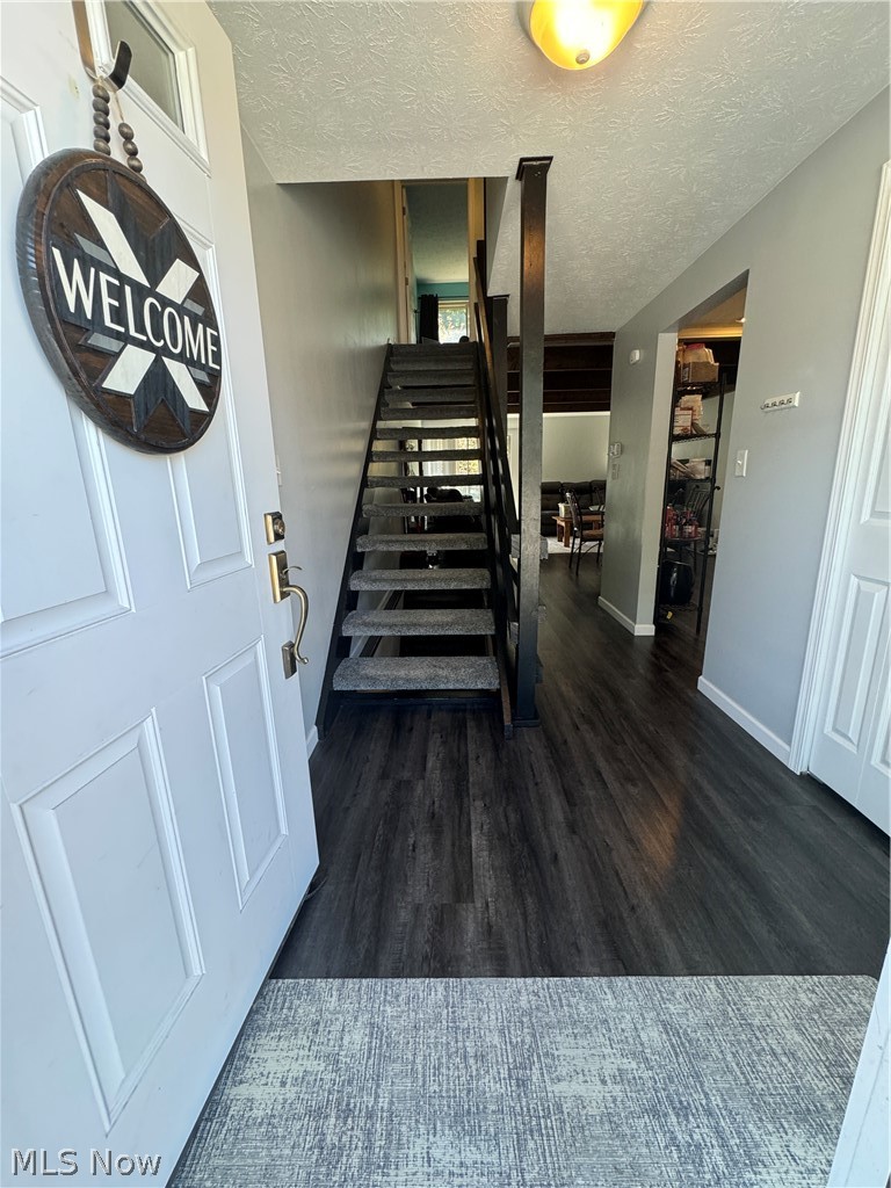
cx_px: 446
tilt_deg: -14.3
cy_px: 594
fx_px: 480
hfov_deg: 85.7
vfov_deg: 102.1
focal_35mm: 14
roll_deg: +2.5
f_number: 2.2
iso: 250
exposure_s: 1/120
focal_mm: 2.22
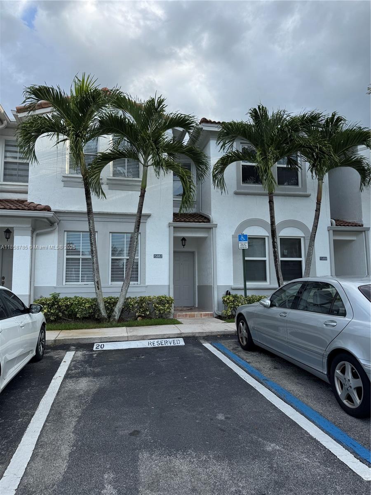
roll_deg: +0.7
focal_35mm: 24
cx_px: 186
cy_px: 248
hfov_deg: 56.8
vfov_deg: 71.6
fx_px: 343
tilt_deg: +6.3
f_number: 1.78
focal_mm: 6.76
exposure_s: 1/1597
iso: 80
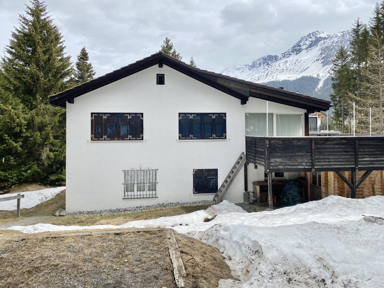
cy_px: 144
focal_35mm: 26
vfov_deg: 53.0
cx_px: 192
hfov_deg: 67.3
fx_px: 288
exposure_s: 1/3846
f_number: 1.8
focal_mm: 4.25
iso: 32
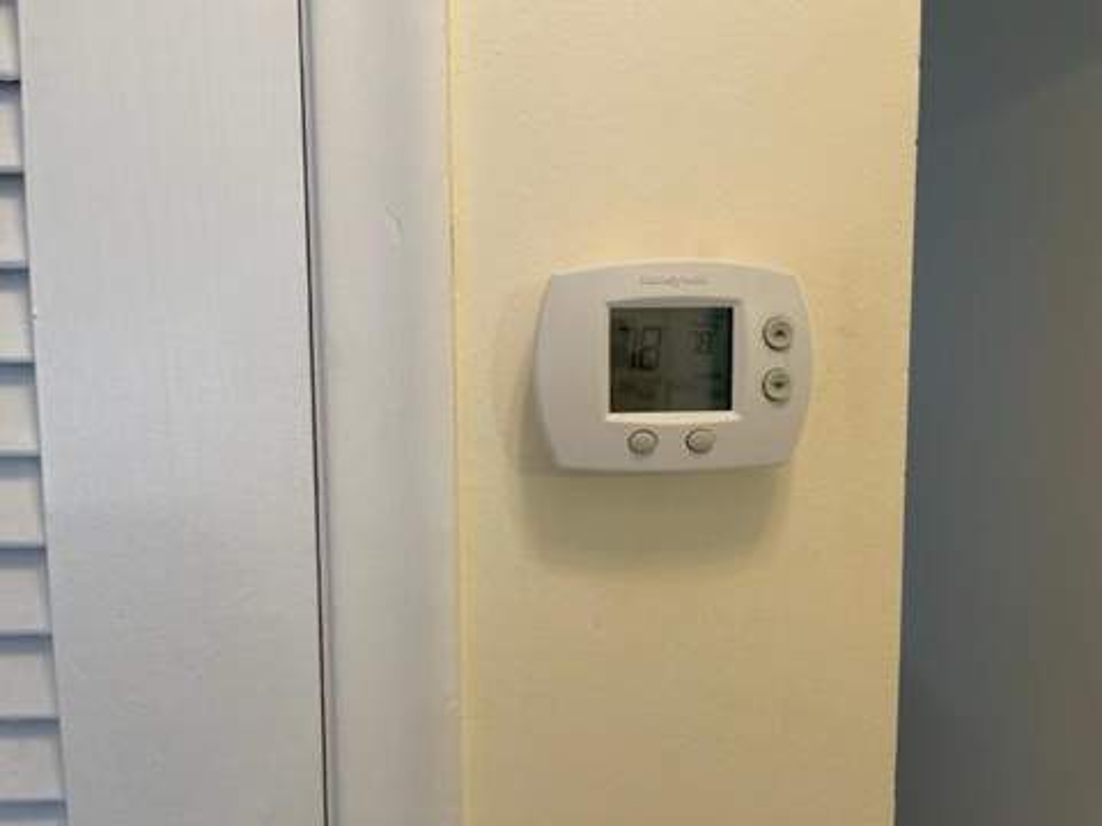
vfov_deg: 53.1
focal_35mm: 26
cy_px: 413
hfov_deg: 67.3
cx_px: 551
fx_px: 828
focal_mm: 5.1
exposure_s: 1/120
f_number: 1.6
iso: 100
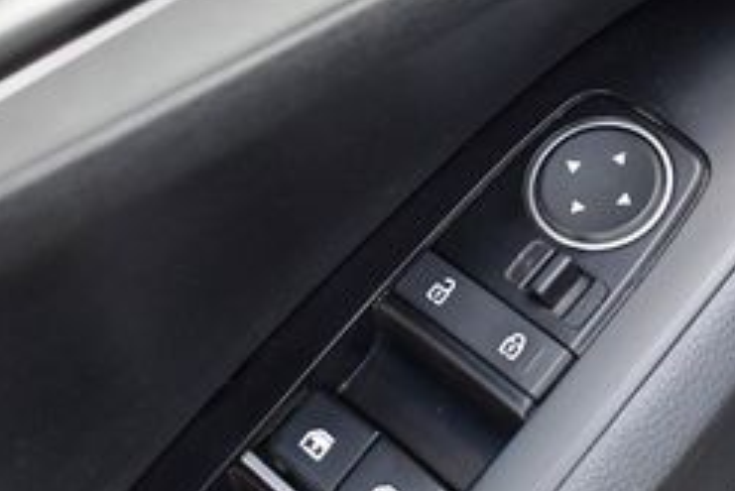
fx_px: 1430
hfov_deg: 28.6
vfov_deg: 19.5
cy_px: 281
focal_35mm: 70
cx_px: 509
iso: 900
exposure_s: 1/125
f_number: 3.5
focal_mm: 18
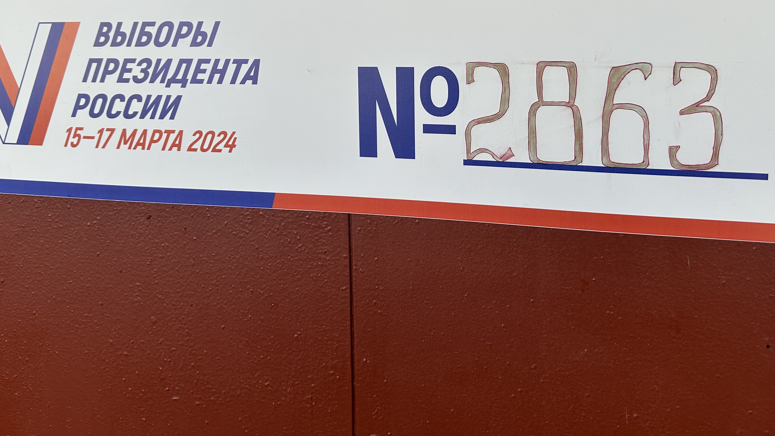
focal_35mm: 32
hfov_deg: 61.0
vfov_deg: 35.4
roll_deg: +1.4
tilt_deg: -6.4
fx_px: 658
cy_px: 84
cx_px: 371
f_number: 1.78
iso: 80
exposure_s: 1/989
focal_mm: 6.86
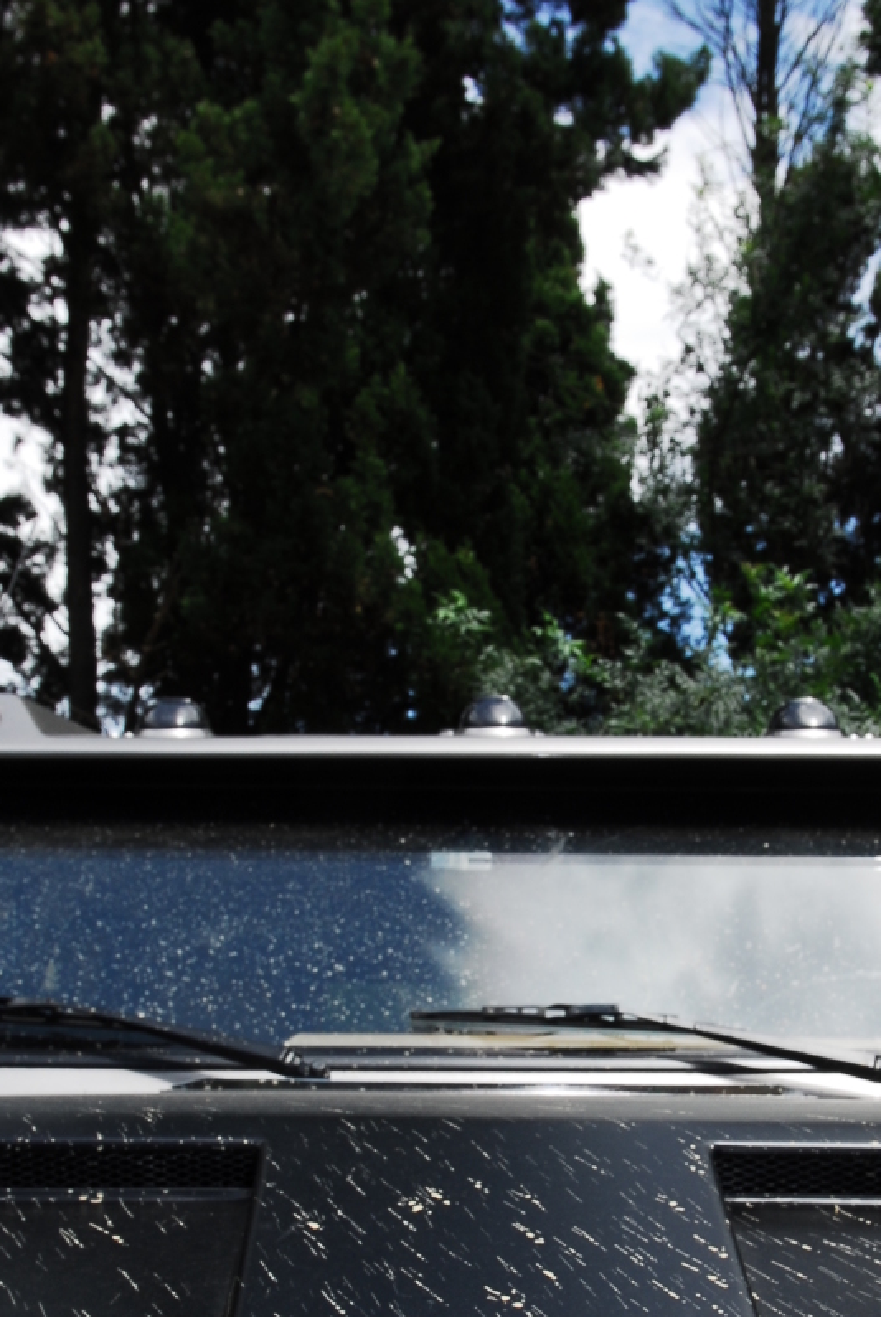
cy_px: 972
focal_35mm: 48
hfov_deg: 28.2
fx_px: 1755
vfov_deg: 40.1
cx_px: 475
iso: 100
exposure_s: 1/60
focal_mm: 17
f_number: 11
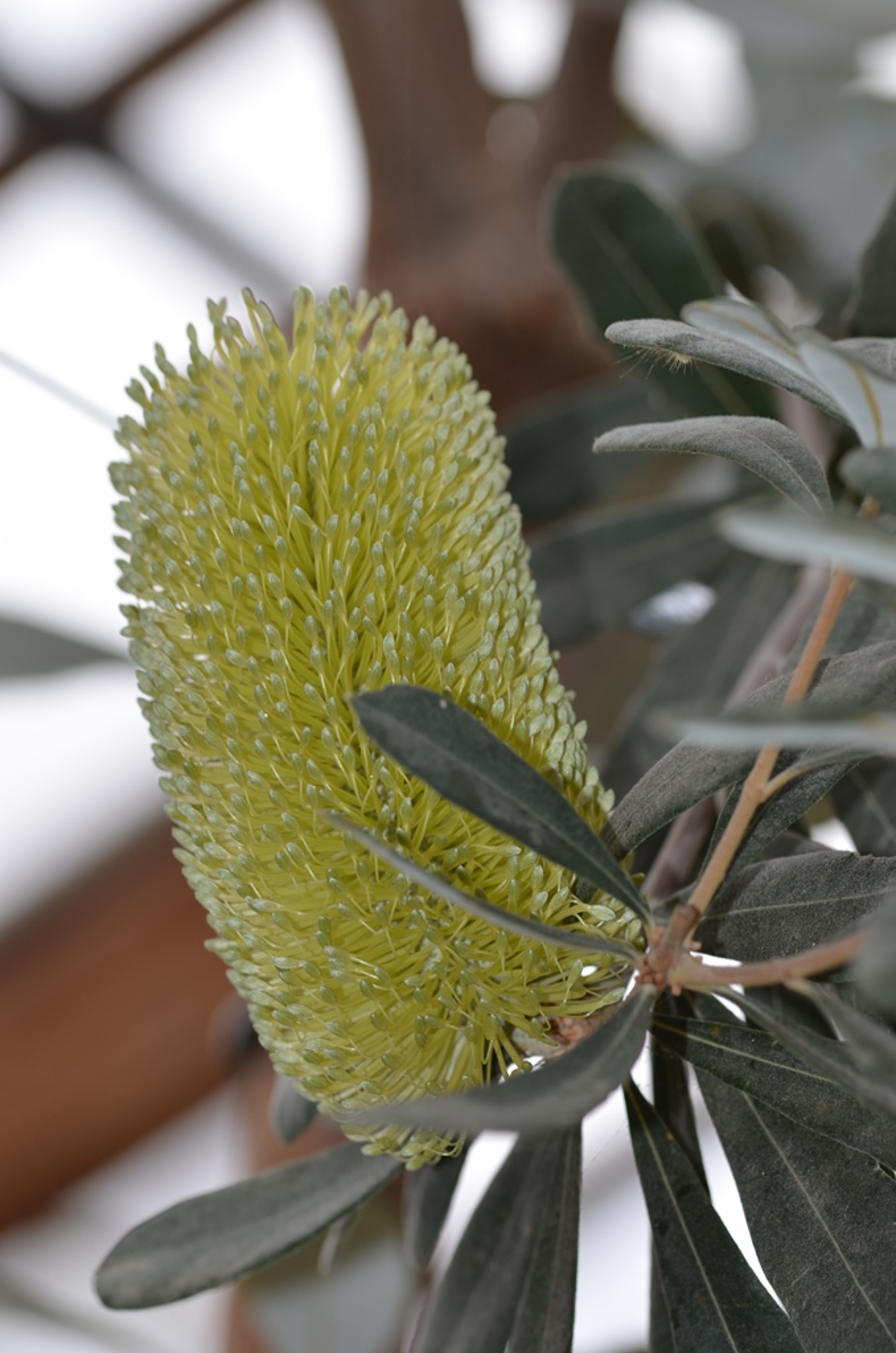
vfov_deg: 13.1
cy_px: 676
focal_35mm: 158
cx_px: 448
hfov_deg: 8.7
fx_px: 5908
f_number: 5.6
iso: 200
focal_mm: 105
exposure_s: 1/125
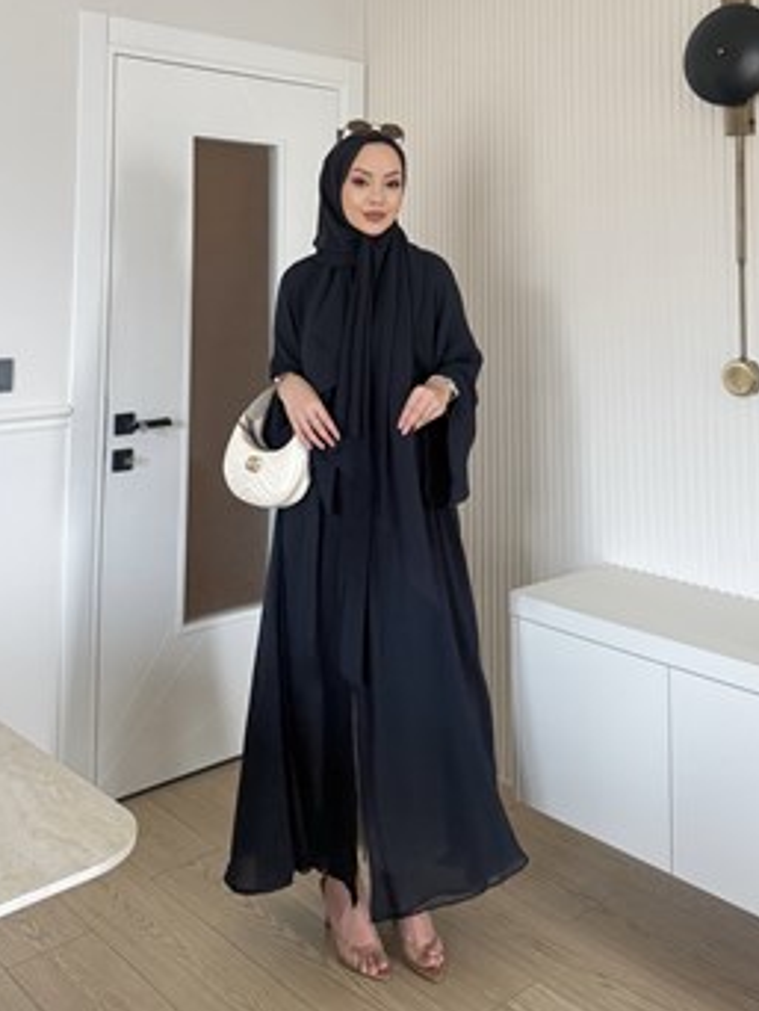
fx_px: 847
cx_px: 375
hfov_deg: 48.3
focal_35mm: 29
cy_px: 415
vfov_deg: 61.2
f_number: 1.78
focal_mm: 6.76
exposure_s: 1/121
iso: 125
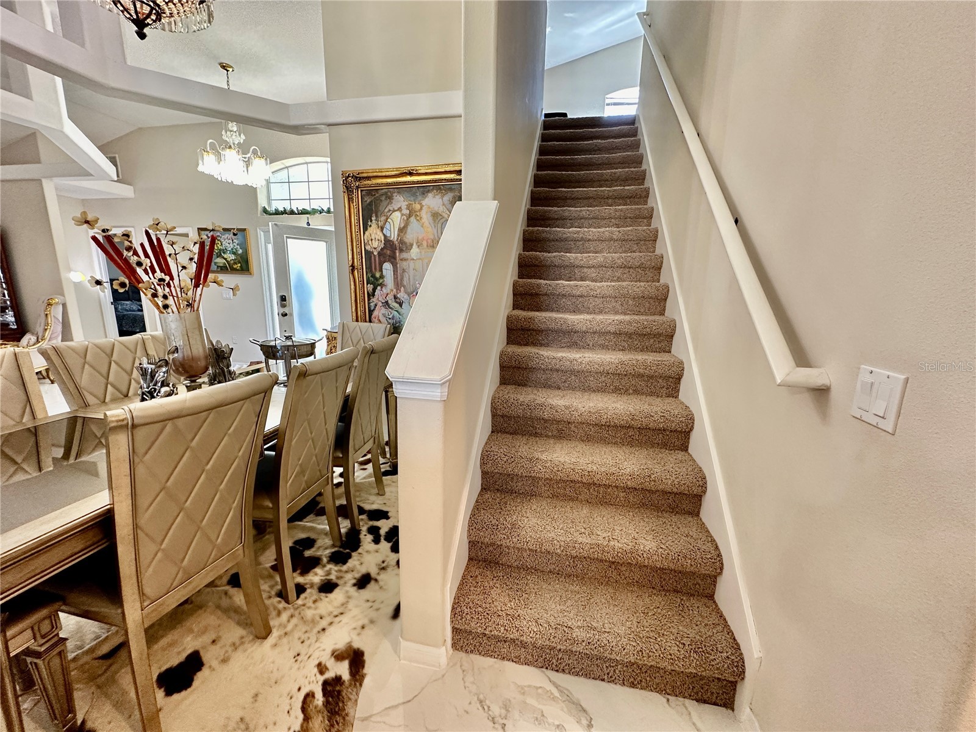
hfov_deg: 102.1
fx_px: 395
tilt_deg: -11.1
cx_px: 488
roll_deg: -1.5
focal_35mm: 14
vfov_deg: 85.7
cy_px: 366
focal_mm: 2.22
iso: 250
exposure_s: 1/60
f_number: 2.2
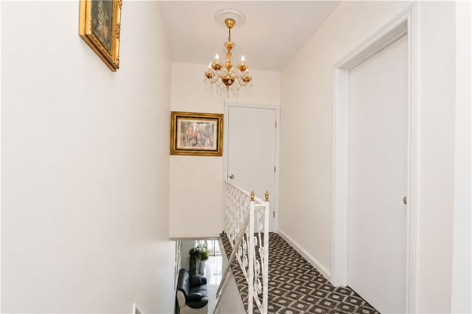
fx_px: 197
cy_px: 157
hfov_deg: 100.4
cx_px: 236
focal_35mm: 15
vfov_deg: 77.3
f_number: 9
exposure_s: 1/60
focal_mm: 10
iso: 2000
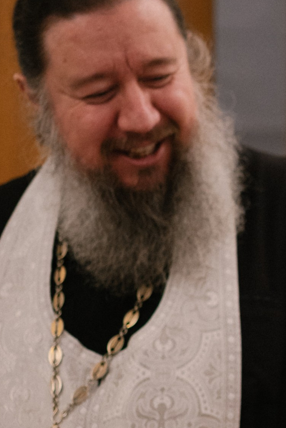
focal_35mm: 127
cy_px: 202
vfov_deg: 16.1
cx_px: 374
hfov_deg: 10.6
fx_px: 1511
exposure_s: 1/200
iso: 800
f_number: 1.8
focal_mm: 35
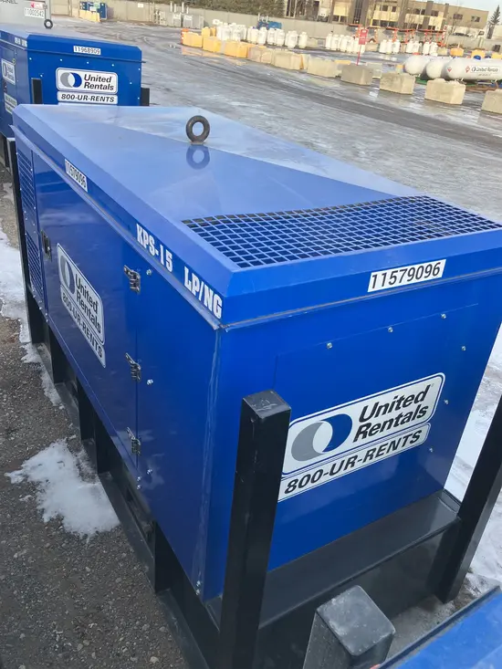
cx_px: 251
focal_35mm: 28
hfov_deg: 49.8
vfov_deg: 63.4
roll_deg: -6.8
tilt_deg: -29.1
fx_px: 541
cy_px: 334
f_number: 1.8
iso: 25
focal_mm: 3.99
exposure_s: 1/270
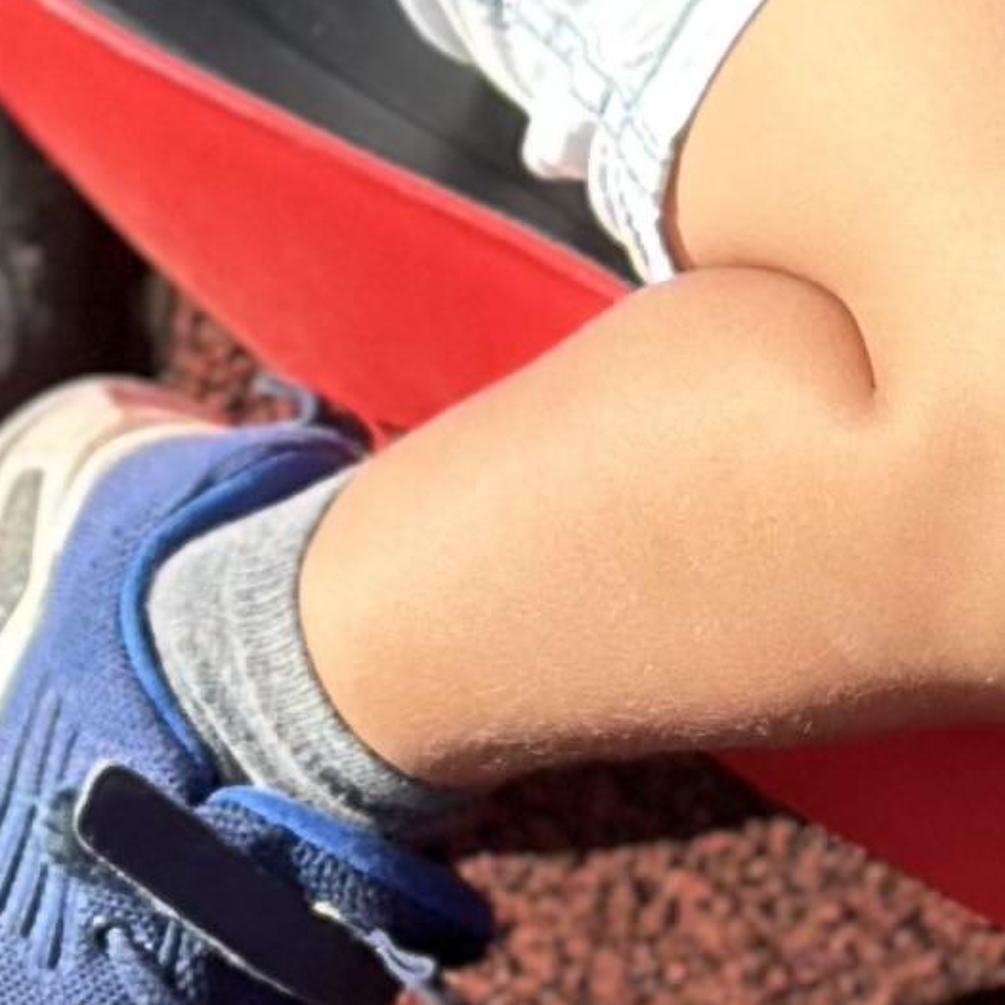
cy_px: -300
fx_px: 10675
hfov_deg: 5.4
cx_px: 1240
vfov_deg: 5.4
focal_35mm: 325
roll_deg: +0.3
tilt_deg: -28.9
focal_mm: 6.86
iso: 80
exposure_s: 1/1848
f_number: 1.78
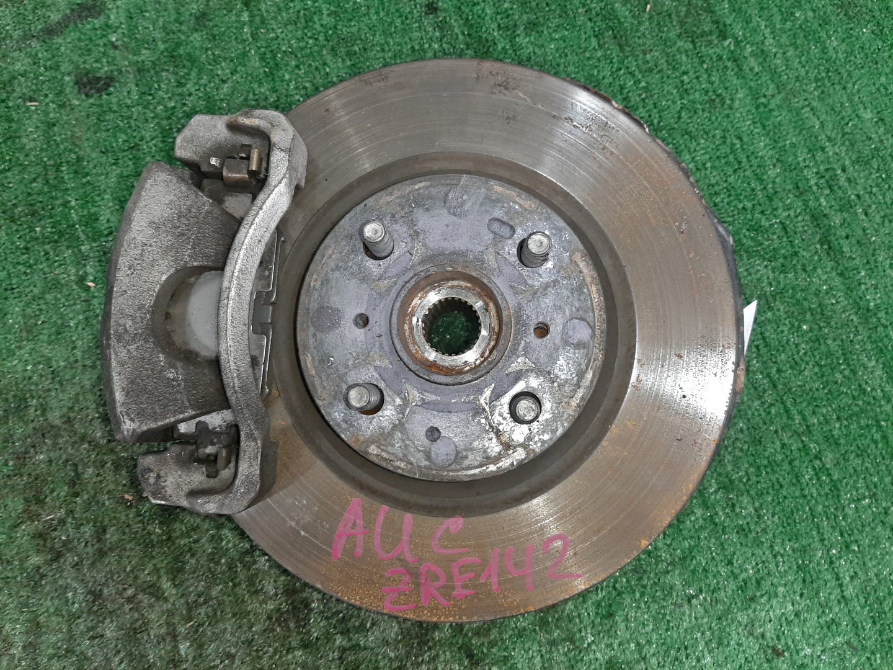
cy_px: 335
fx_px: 671
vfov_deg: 53.1
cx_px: 446
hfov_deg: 67.3
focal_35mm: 26
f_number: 1.7
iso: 152
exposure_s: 1/50
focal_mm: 3.93
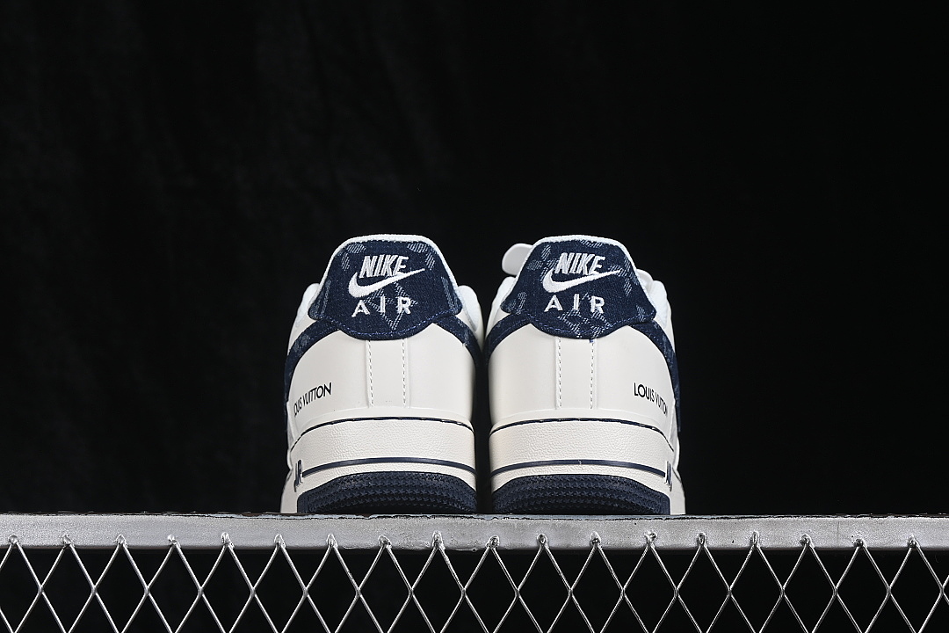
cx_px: 474
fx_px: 1977
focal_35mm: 75
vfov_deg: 18.2
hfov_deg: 27.0
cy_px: 316
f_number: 8
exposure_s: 1/80
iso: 160
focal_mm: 50
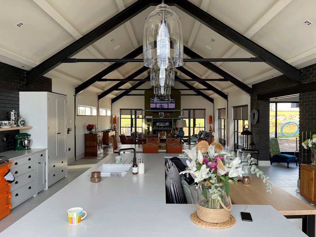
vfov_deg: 53.1
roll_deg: +0.1
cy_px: 118
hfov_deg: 67.3
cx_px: 158
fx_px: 237
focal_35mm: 26
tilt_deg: -1.8
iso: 50
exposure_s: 1/121
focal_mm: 5.1
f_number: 1.6
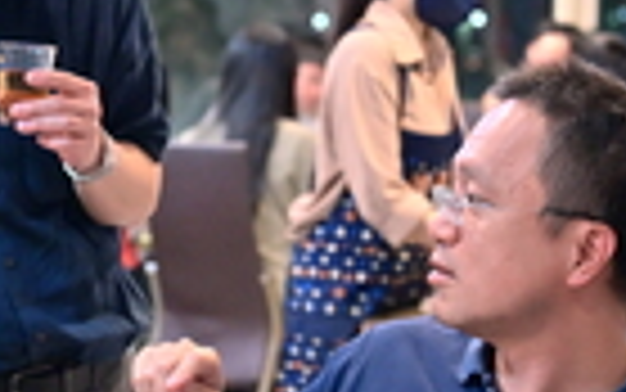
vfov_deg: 10.2
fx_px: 2202
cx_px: 86
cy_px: 223
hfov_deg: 16.0
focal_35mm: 129
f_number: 2.8
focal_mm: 44
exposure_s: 1/100
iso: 2500
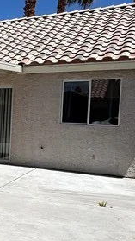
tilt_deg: -3.3
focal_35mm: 52
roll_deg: -1.8
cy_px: 138
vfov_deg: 39.8
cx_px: -113
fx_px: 331
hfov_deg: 18.0
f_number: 1.8
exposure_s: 1/3040
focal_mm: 1.57
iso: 32
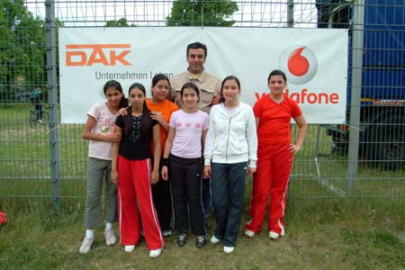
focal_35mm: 30
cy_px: 135
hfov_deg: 61.9
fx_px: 337
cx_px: 202
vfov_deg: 43.6
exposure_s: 1/350
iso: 400
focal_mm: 20
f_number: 9.5
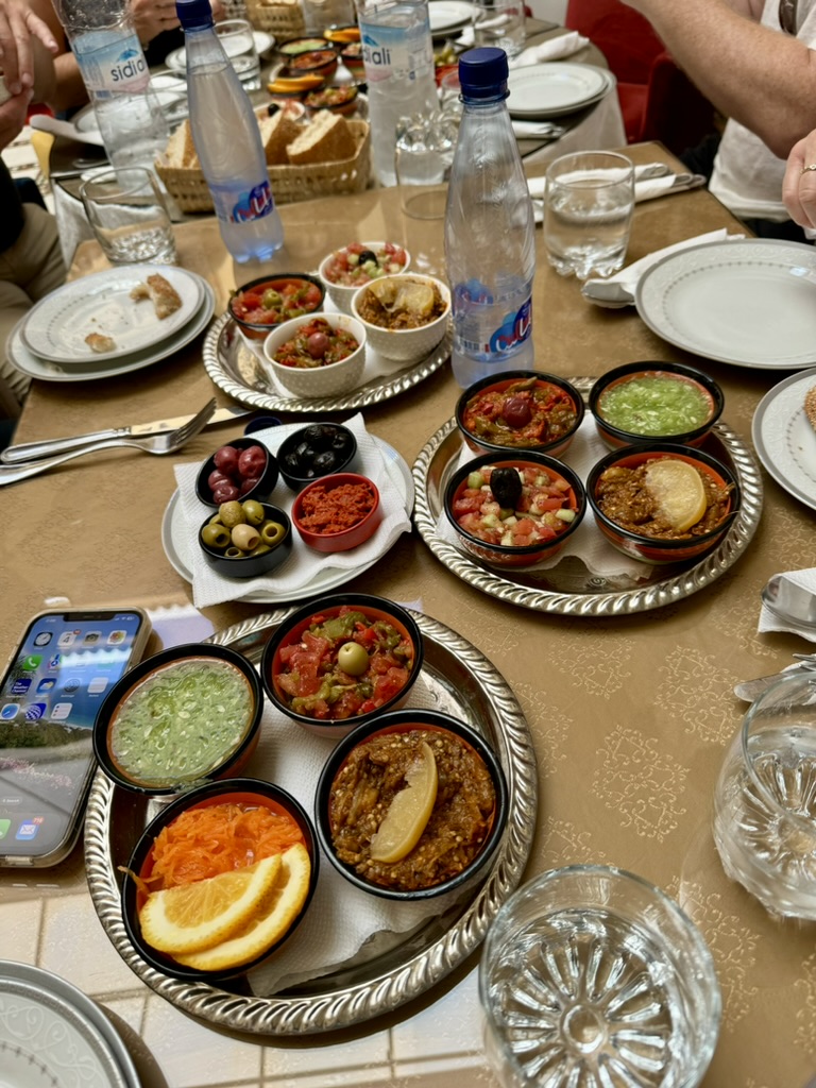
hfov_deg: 56.8
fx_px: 754
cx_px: 408
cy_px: 544
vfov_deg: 71.6
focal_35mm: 24
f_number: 1.78
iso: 64
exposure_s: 1/220
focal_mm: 6.76
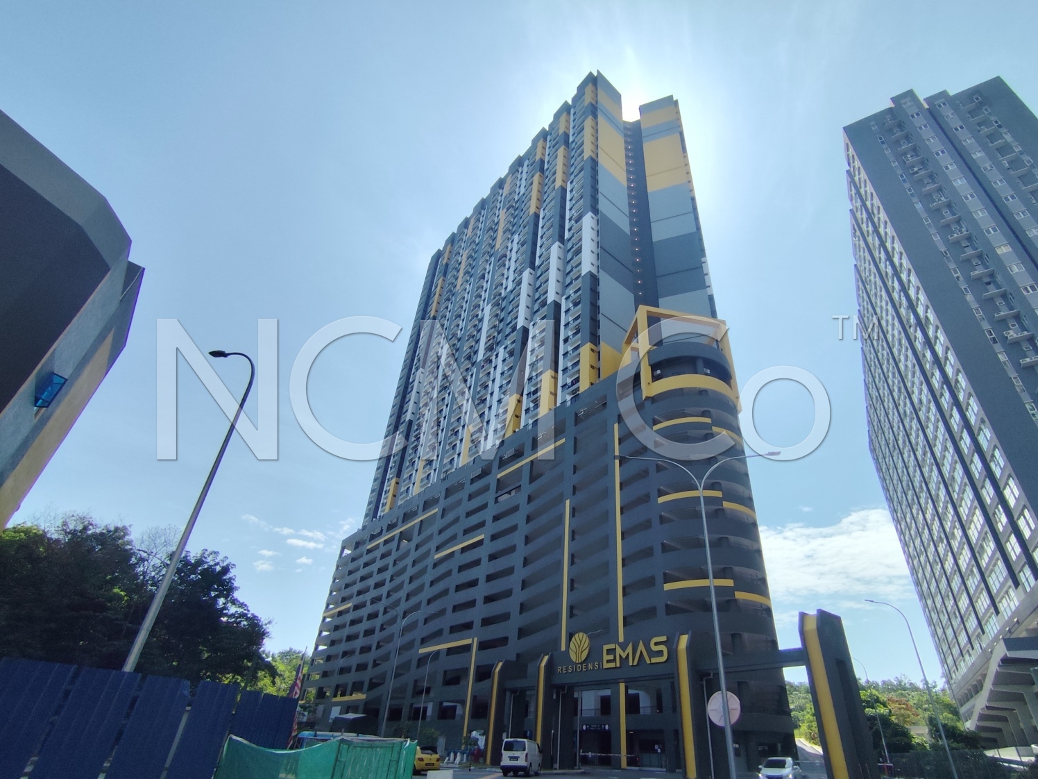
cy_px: 390
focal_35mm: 16
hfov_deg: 94.5
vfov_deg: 78.1
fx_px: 480
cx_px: 519
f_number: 2.2
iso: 50
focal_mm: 1.65
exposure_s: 1/2605
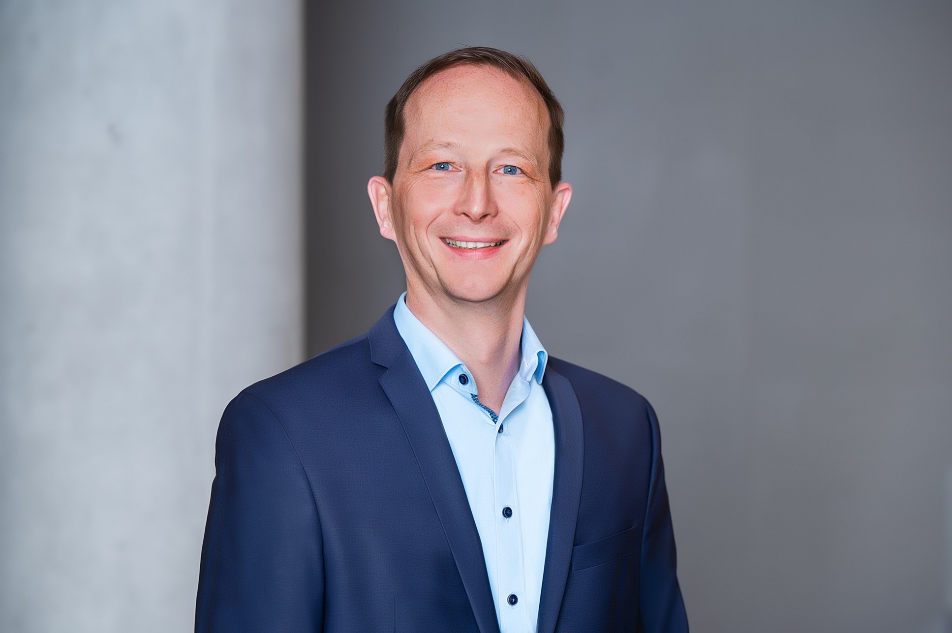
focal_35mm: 101
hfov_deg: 20.2
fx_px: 2669
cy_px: 316
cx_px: 476
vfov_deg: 13.5
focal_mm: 101
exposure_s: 1/125
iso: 125
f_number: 3.2
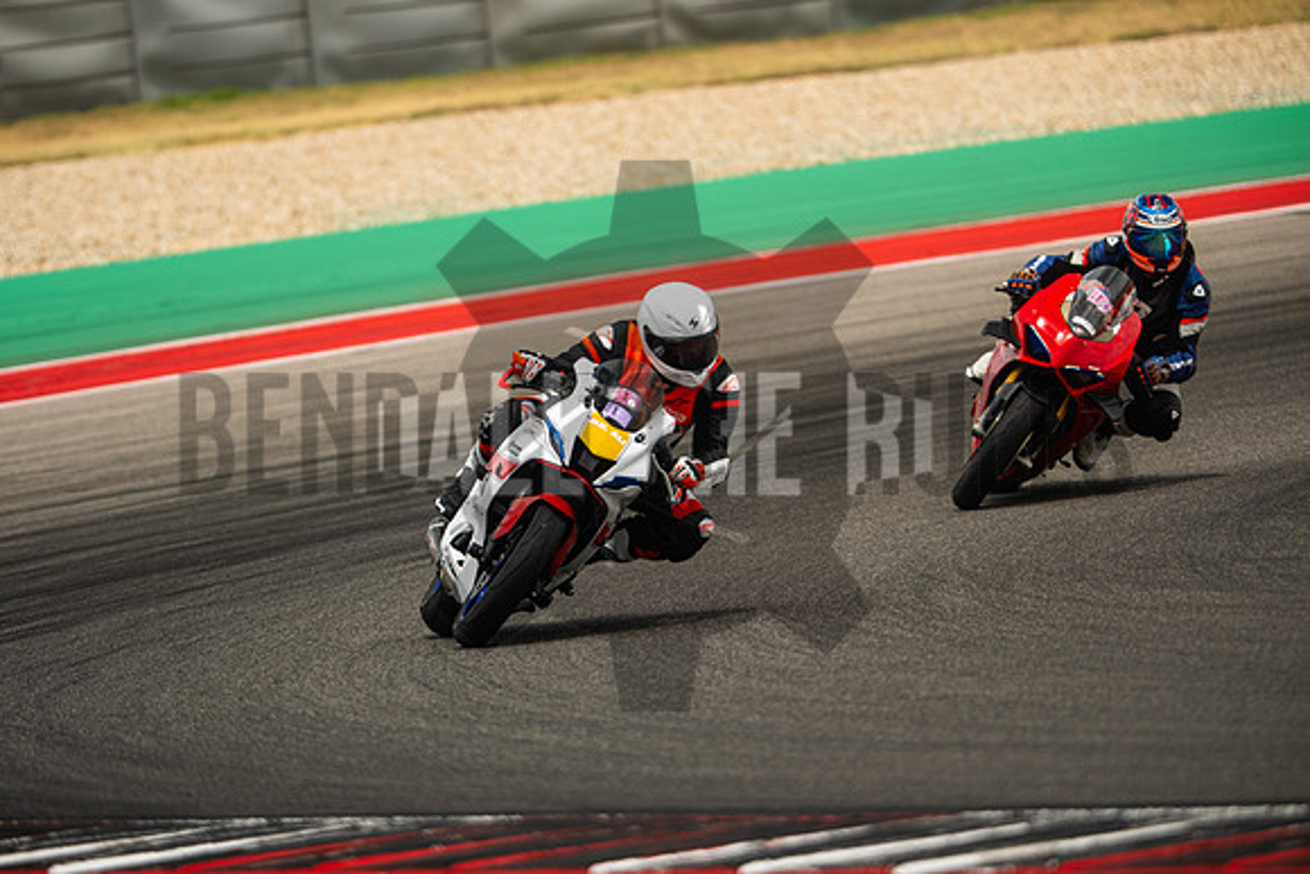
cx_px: 655
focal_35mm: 420
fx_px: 15286
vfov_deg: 3.3
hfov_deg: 4.9
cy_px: 437
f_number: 2.8
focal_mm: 280
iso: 320
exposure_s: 1/2000
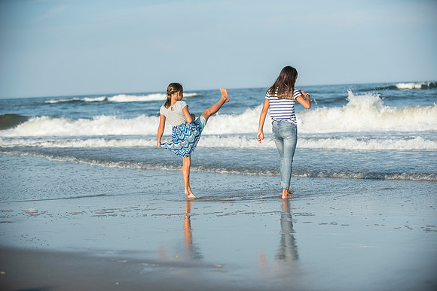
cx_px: 218
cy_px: 146
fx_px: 1044
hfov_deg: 23.6
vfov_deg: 15.9
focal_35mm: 86
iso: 250
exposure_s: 1/4000
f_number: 3.5
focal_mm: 86
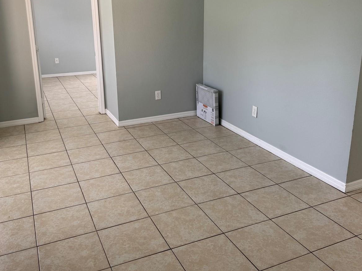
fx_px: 345
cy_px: 103
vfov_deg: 42.7
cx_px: 174
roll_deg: -0.6
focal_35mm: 33
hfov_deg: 55.3
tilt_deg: -15.3
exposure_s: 1/142
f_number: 1.78
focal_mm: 6.76
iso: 64
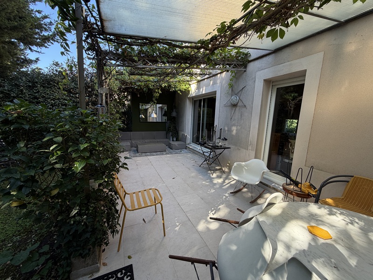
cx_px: 186
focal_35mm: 14
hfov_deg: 102.1
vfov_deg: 85.7
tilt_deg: -7.6
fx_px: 151
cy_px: 140
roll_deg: -2.7
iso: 40
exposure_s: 1/144
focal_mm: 2.22
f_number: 2.2
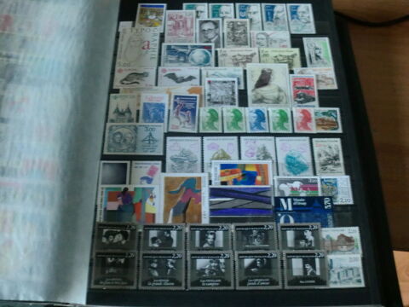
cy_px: 154
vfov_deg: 40.7
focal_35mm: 35
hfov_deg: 52.6
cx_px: 204
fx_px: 414
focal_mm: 6.3
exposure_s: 1/15
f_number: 3.1
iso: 400
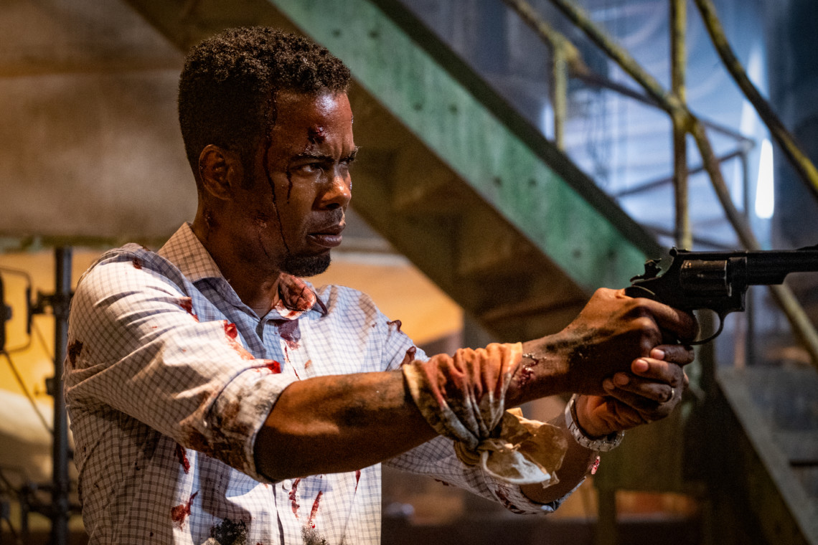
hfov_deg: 26.0
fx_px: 1772
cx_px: 409
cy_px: 272
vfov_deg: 17.5
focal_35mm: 78
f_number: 2.8
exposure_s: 1/125
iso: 3200
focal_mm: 52
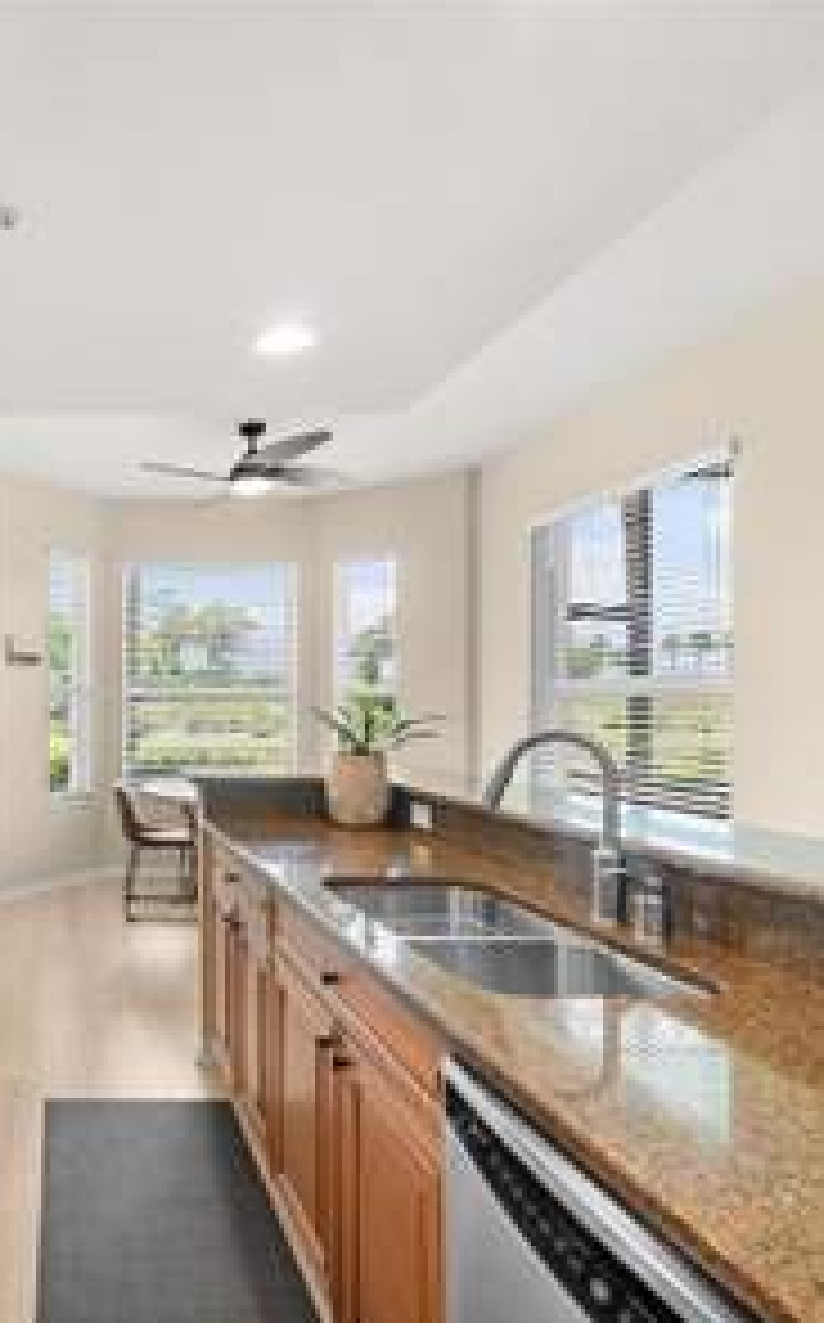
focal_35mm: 20
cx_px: 50
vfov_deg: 85.0
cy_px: 706
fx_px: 721
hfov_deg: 51.0
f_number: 11
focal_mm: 12
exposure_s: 1/25
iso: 2000
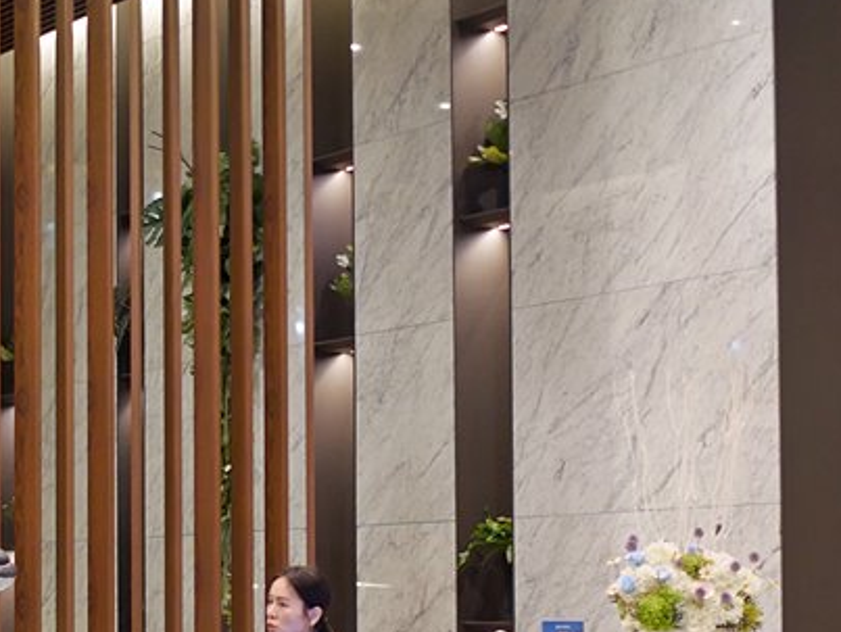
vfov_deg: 11.9
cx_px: -10
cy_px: 458
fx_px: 3015
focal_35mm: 124
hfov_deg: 15.6
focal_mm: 25
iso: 800
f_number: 1.8
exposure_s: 1/60
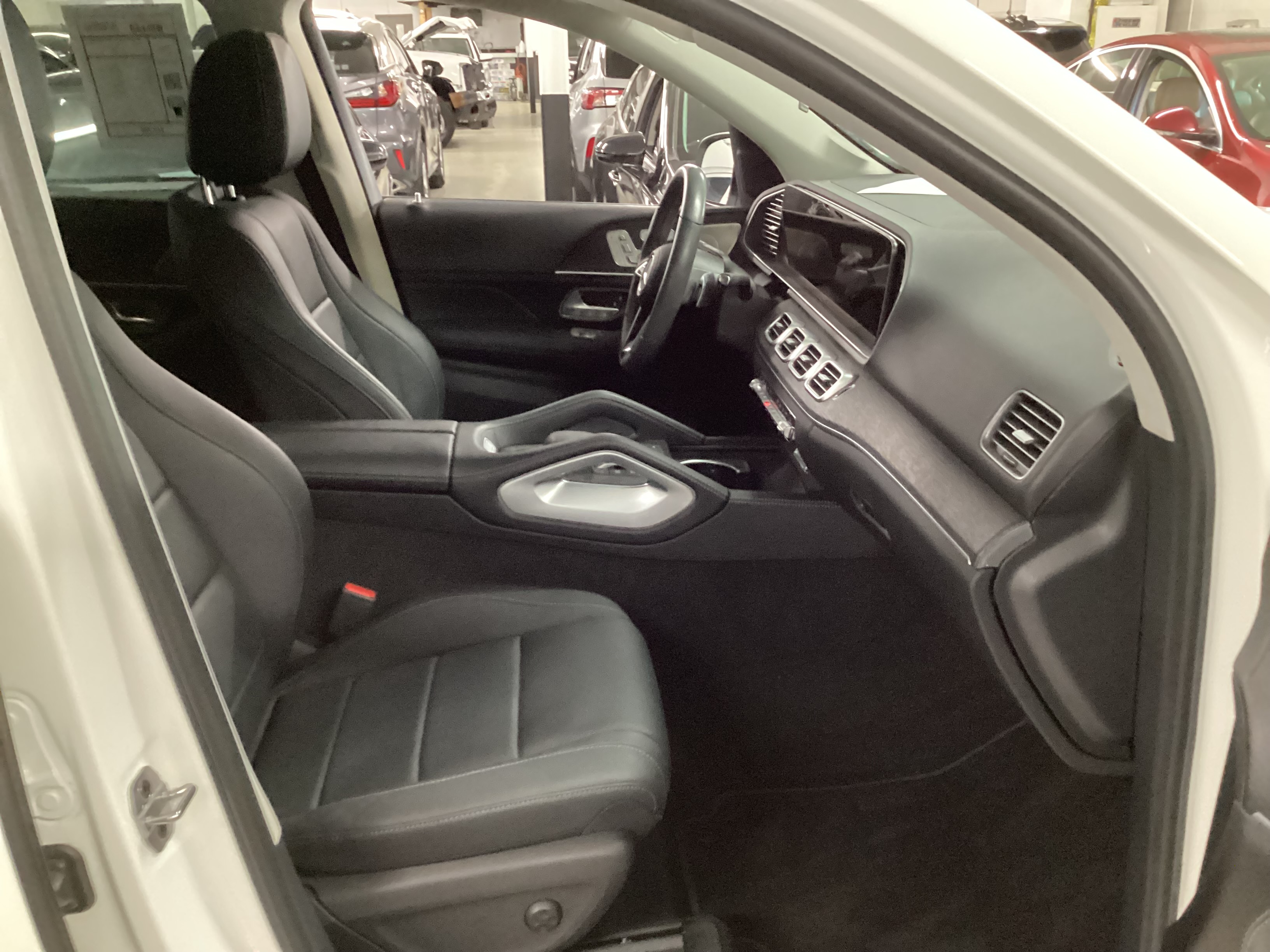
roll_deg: +0.7
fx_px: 1137
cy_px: 476
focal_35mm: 31
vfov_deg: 45.4
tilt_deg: -21.6
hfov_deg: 58.4
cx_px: 635
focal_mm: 3.3
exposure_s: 1/30
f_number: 2.4
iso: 640
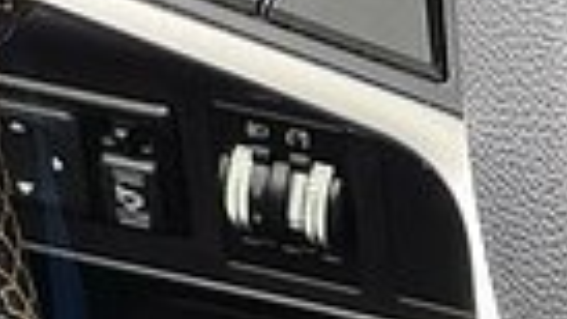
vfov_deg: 3.6
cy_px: -145
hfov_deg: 6.4
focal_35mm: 335
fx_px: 5036
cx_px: 223
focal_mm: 9
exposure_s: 1/60
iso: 400
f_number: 2.8
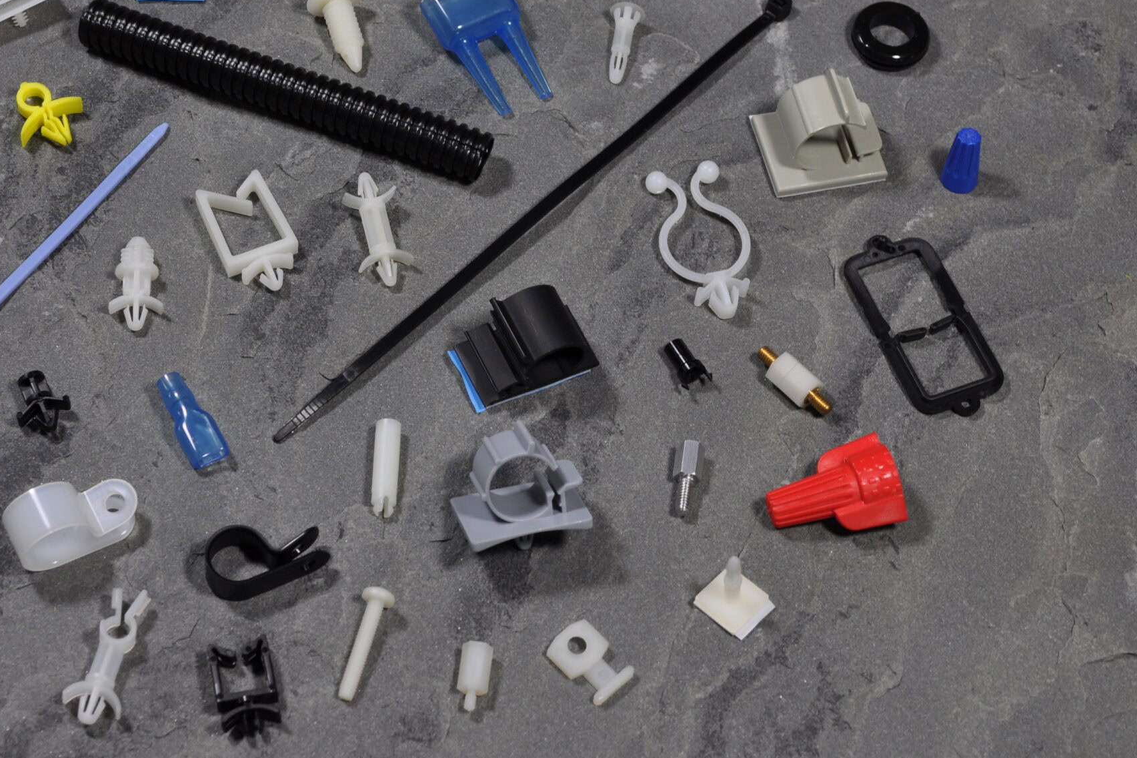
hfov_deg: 22.5
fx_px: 2842
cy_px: 208
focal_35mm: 90
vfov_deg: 15.1
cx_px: 347
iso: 200
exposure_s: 1/15
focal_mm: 40
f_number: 8
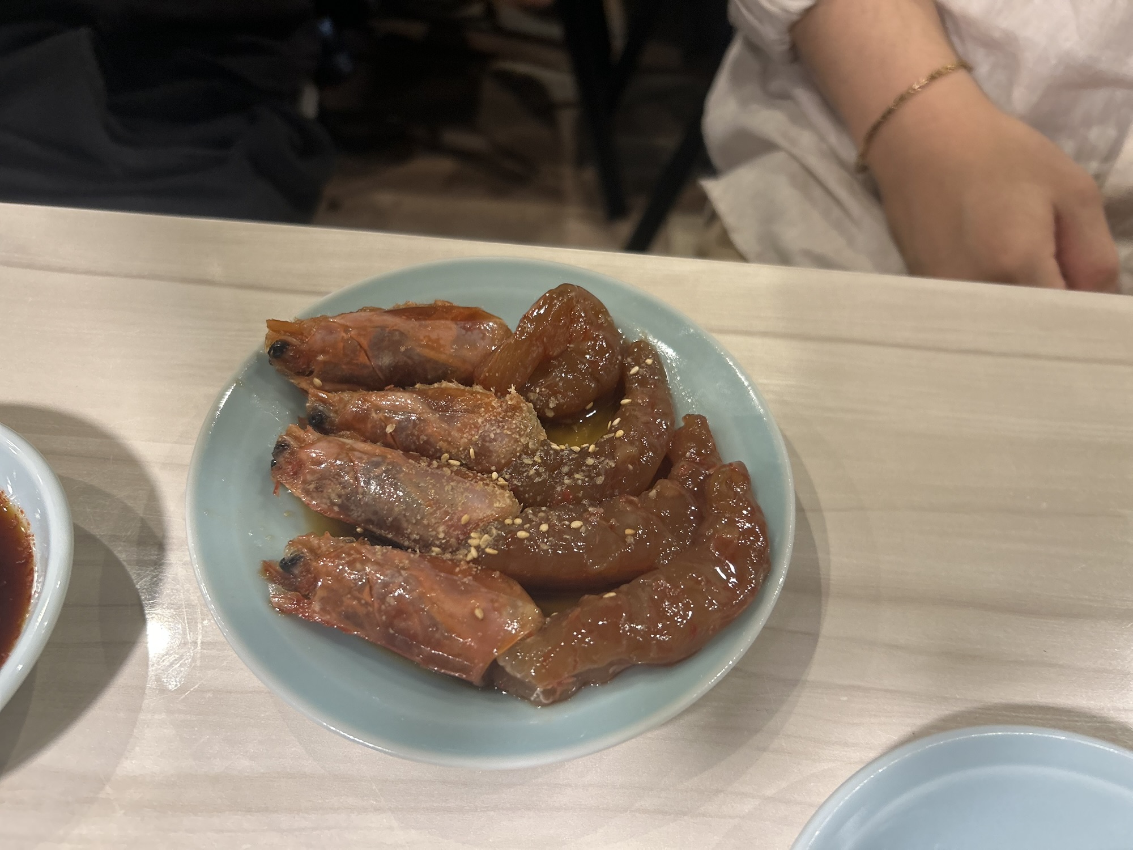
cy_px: 425
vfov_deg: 53.1
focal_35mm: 26
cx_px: 566
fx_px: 851
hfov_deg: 67.3
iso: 125
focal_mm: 5.7
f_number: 1.5
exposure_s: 1/100
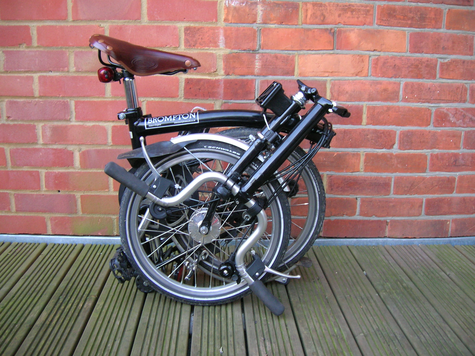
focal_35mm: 34
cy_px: 178
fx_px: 466
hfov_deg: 54.0
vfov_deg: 41.7
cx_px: 238
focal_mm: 5.7
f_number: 2.9
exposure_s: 1/7.8
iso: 100
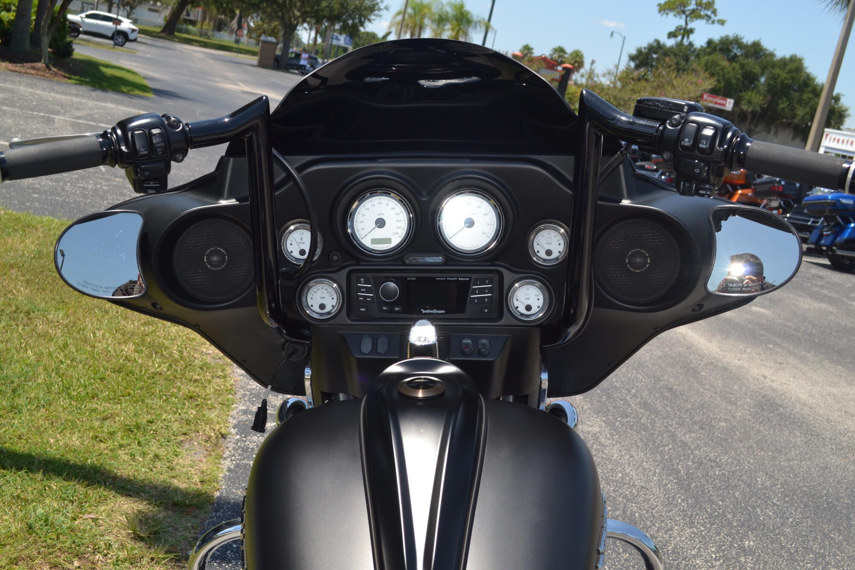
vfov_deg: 34.2
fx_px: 926
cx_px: 428
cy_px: 285
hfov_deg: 49.6
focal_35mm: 39
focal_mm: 26
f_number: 7.1
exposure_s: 1/200
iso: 100
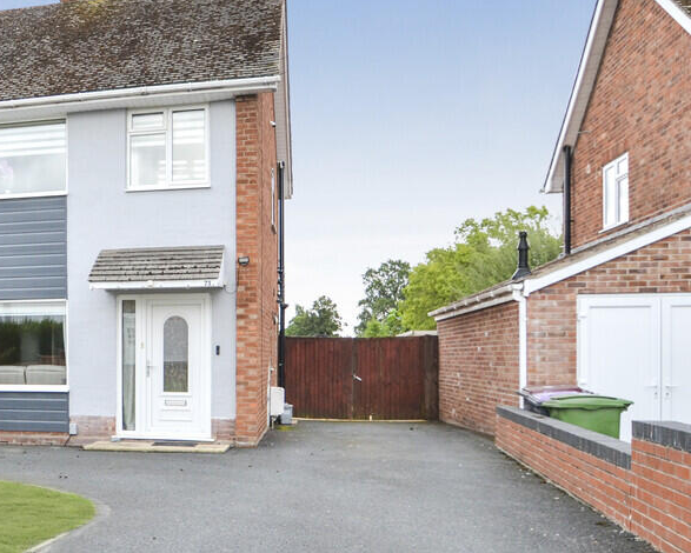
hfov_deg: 45.6
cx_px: 98
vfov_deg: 40.3
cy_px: 250
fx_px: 753
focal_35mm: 37
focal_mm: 15
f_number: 4
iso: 400
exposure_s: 1/400
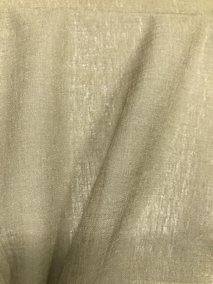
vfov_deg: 63.5
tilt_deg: -77.1
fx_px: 230
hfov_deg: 49.7
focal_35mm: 28
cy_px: 142
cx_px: 106
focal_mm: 3.99
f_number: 1.8
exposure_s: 1/17
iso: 50
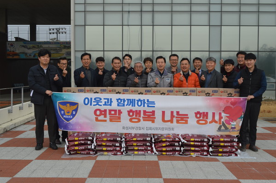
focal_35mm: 45
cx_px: 138
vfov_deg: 29.8
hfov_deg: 43.6
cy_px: 92
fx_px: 345
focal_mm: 30
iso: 100
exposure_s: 1/160
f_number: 6.3
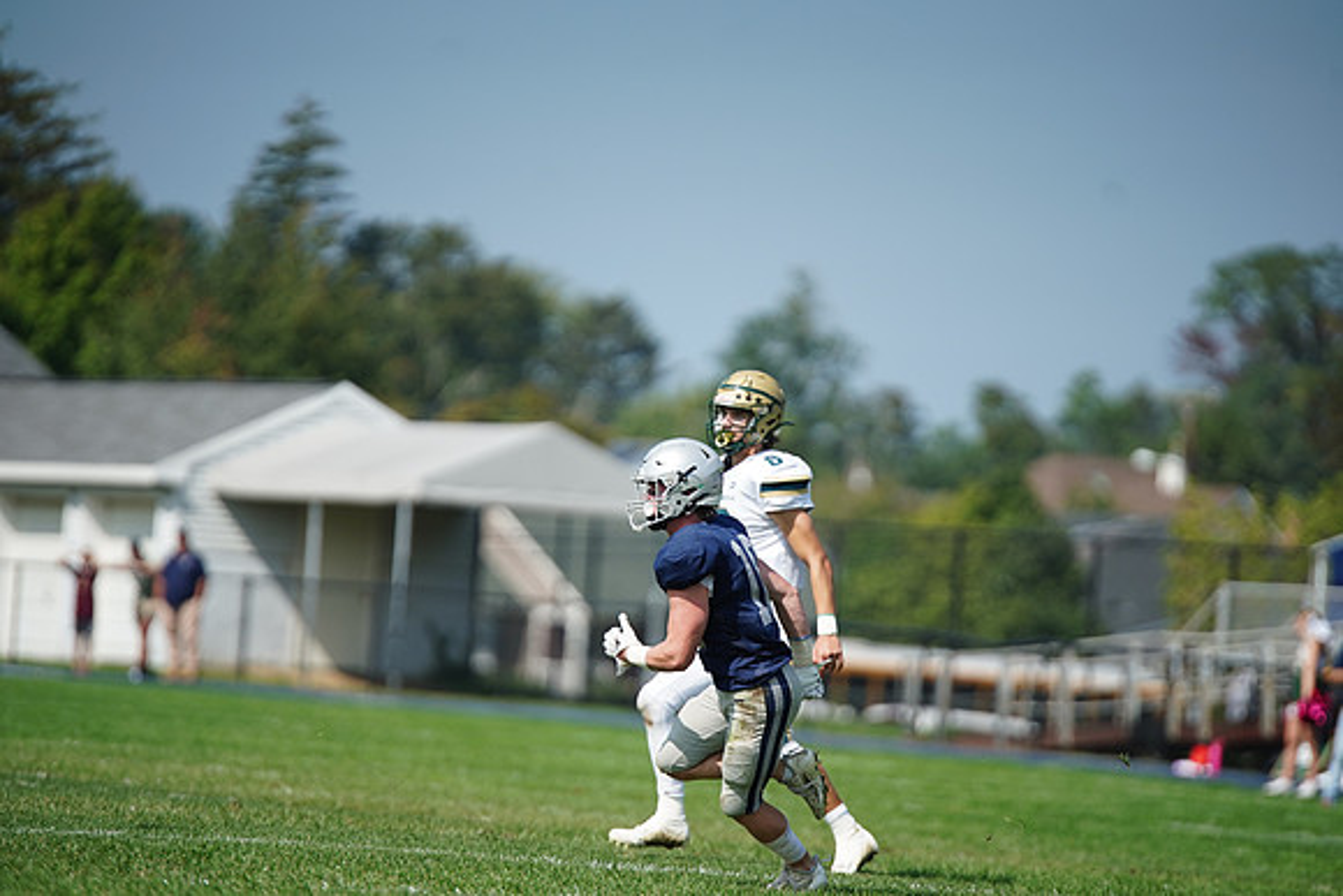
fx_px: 11194
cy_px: 448
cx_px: 672
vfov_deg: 4.6
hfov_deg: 6.9
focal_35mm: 300
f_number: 2.8
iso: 400
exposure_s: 1/6400
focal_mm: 300
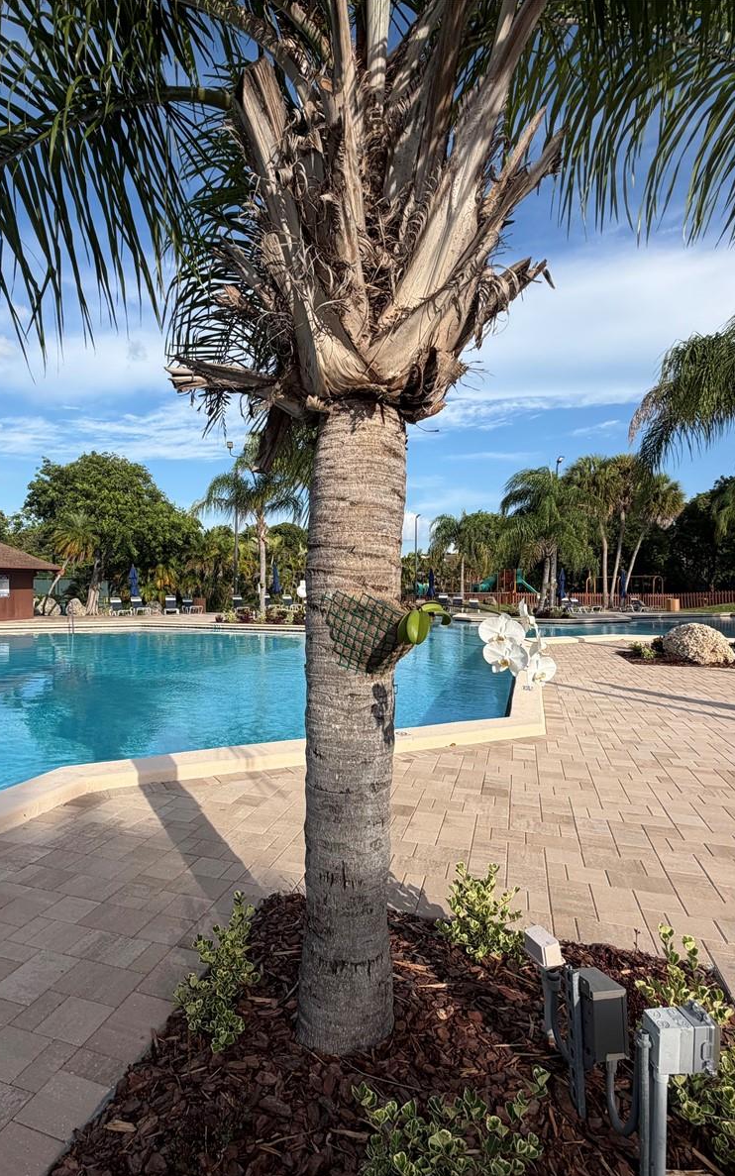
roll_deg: -0.5
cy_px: 592
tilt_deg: -0.2
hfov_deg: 59.3
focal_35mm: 20
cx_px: 308
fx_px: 641
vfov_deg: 85.1
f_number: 2.2
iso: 20
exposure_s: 1/799
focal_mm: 2.22
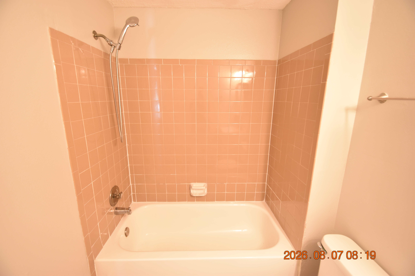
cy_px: 138
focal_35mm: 15
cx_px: 208
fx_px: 173
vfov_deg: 77.3
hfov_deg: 100.4
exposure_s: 1/15
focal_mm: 10
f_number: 3.5
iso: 800
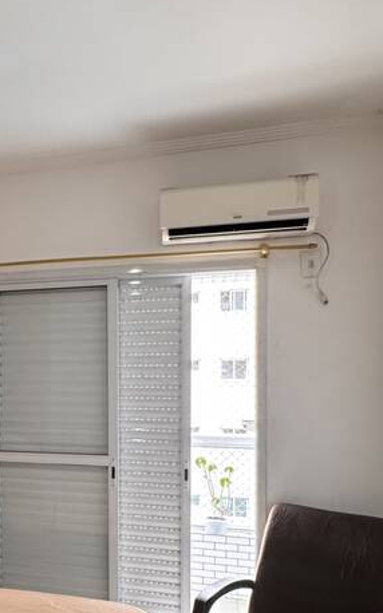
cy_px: 381
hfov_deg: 33.3
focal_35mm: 35
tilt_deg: -0.7
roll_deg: +0.8
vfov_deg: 54.7
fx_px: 585
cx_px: 4
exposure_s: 1/60
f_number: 2.2
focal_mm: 2.22
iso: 320
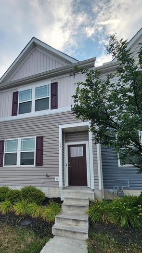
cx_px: 42
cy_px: 155
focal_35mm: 18
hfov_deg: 58.9
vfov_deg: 91.2
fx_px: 121
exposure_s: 1/1073
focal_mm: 2.2
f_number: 2.2
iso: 50
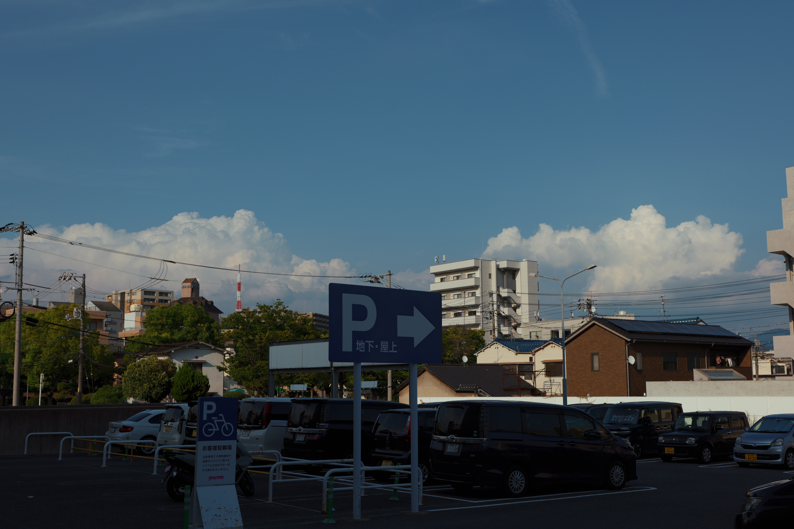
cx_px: 397
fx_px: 860
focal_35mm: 39
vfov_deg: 34.2
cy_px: 264
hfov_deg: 49.6
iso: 640
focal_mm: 39
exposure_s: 1/2000
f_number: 8
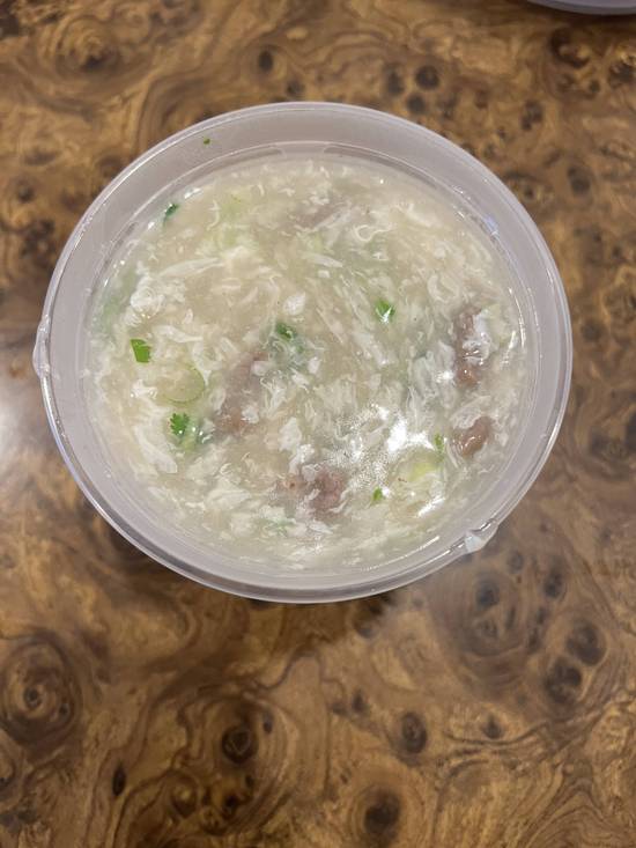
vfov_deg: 67.3
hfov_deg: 53.1
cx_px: 318
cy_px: 424
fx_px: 637
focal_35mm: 26
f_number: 1.5
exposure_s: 1/60
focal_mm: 5.7
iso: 160
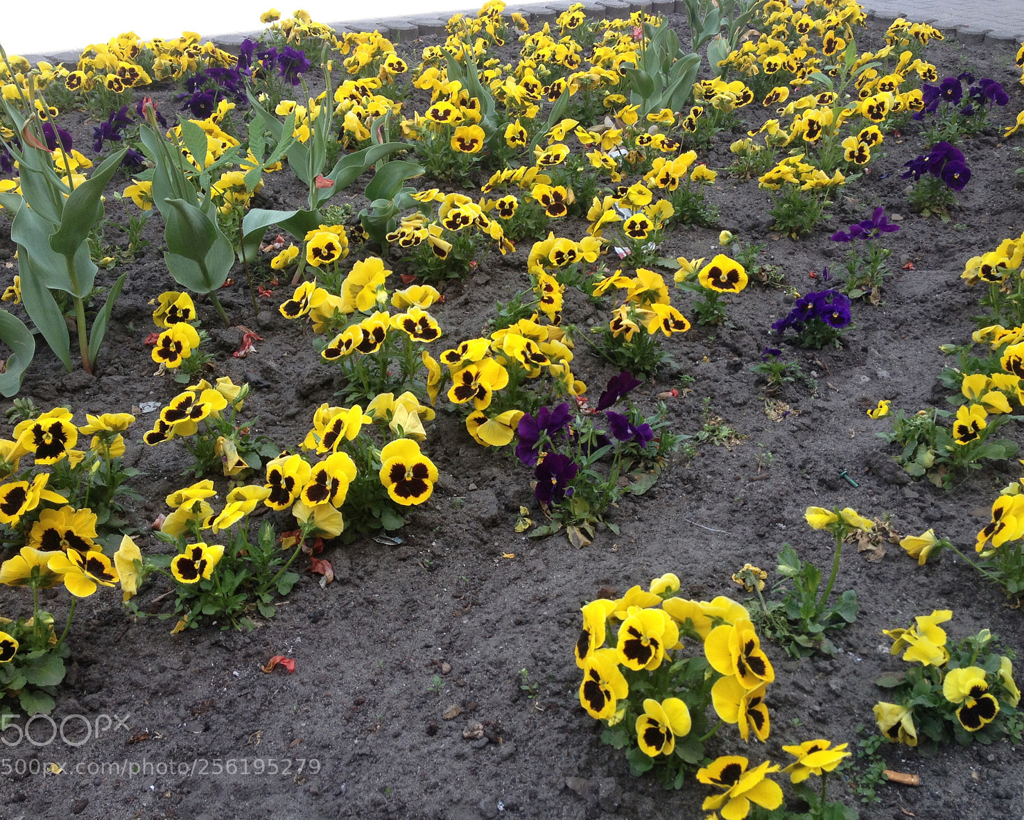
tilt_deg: -31.5
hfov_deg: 49.1
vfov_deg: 40.1
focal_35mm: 37
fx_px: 1121
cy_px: 405
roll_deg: -1.9
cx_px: 512
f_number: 2.4
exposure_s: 1/345
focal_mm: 4.28
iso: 50
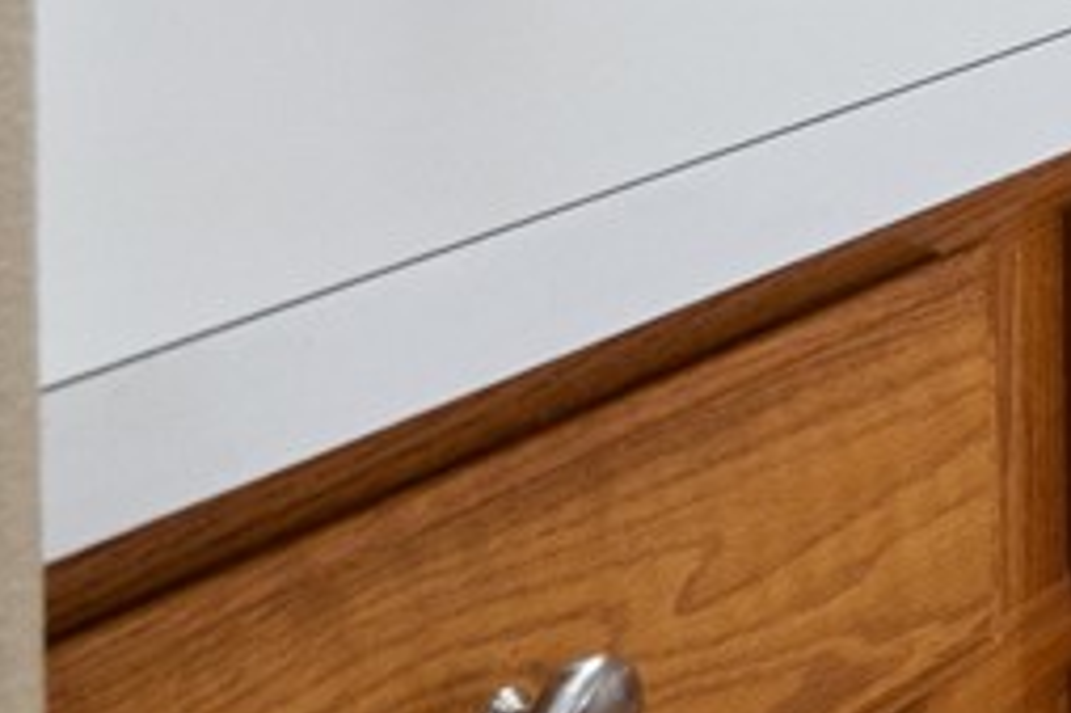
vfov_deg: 11.4
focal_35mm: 107
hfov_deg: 11.2
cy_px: -762
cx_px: 3257
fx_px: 3181
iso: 800
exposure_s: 1/30
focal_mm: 16
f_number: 8
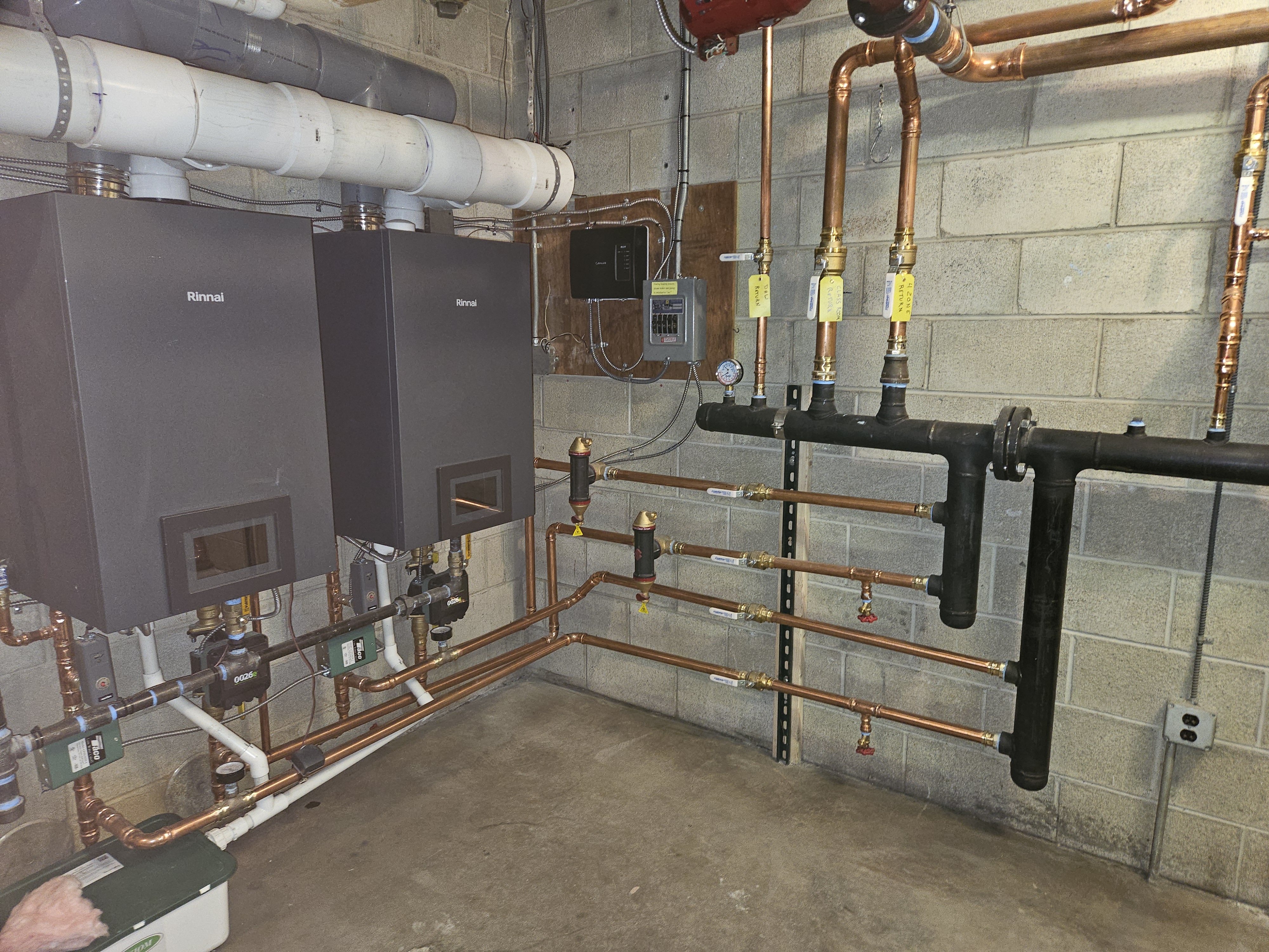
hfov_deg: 73.9
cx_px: 634
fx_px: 843
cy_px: 476
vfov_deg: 58.9
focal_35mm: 23
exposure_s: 1/9.99
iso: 125
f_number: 1.8
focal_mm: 5.4
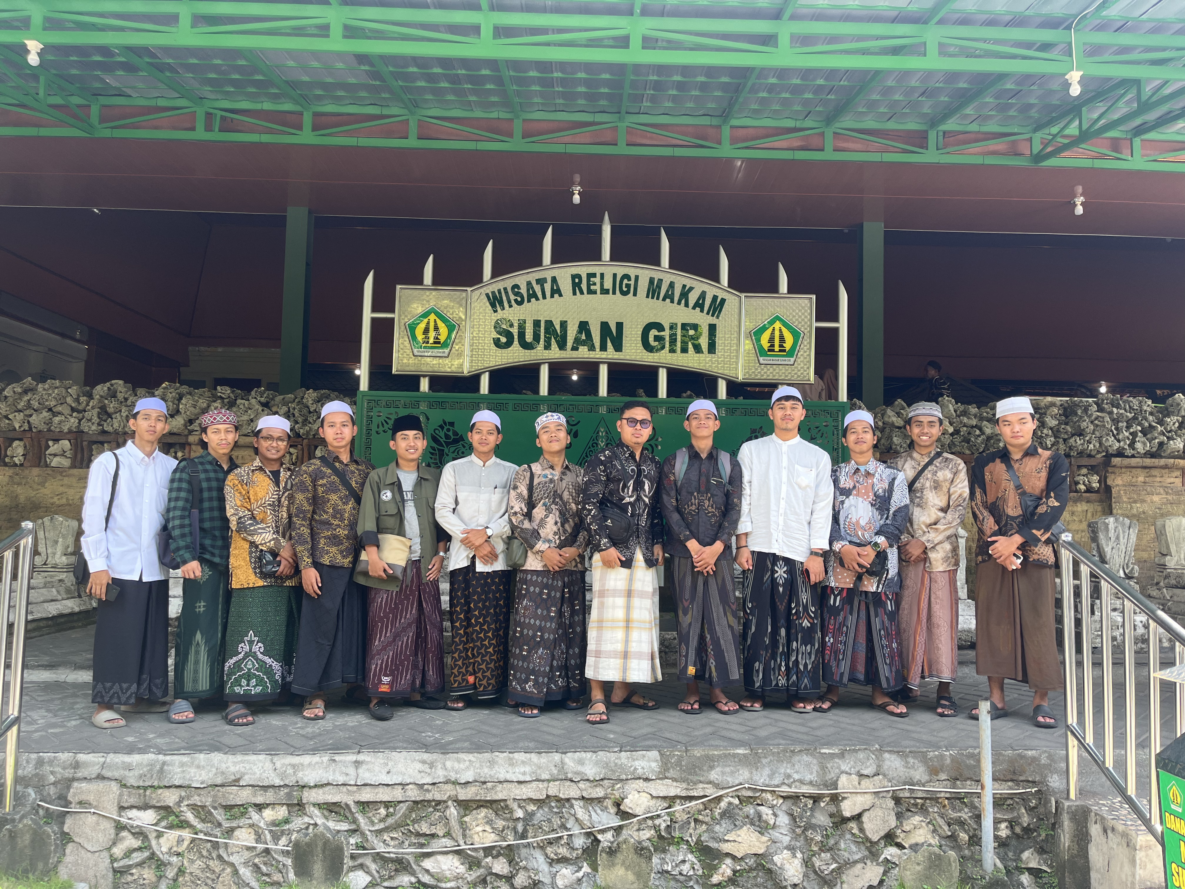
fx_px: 890
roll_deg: -1.0
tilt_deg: +5.8
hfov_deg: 67.3
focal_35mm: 26
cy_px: 444
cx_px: 592
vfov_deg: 53.1
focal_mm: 5.1
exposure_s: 1/181
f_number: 1.6
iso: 40
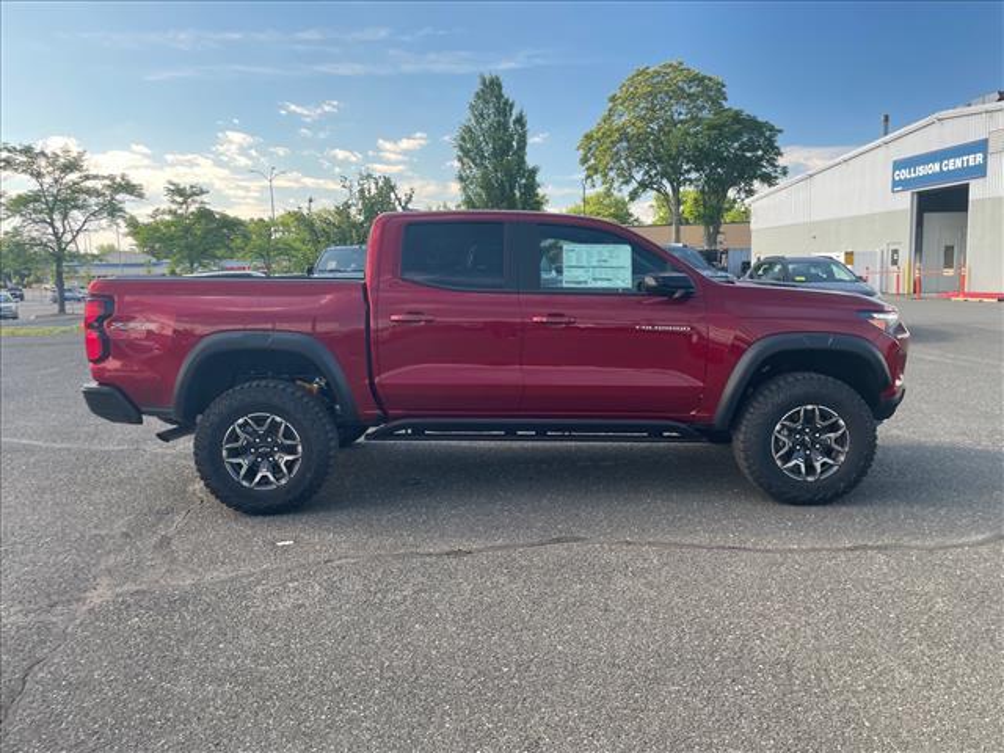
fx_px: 754
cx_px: 502
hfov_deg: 67.3
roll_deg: +2.7
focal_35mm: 26
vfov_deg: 53.1
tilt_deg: -7.5
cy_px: 376
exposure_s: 1/231
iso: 32
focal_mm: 4.2
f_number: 1.6
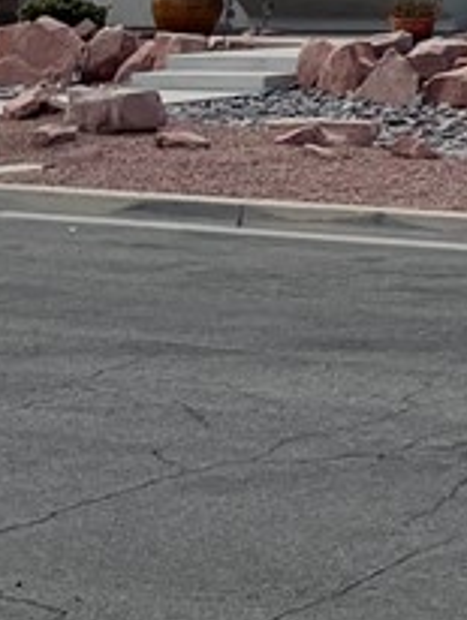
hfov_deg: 9.8
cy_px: -325
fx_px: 2316
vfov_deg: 14.2
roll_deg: +0.4
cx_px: 1214
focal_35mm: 129
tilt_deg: +6.2
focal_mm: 5.1
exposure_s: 1/6993
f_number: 1.6
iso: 32
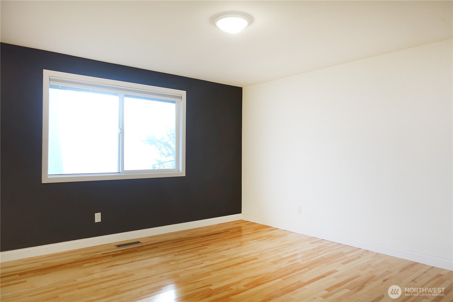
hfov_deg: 73.7
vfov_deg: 53.1
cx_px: 226
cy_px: 151
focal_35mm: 24
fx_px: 302
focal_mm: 8.8
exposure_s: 1/25
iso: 100
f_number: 2
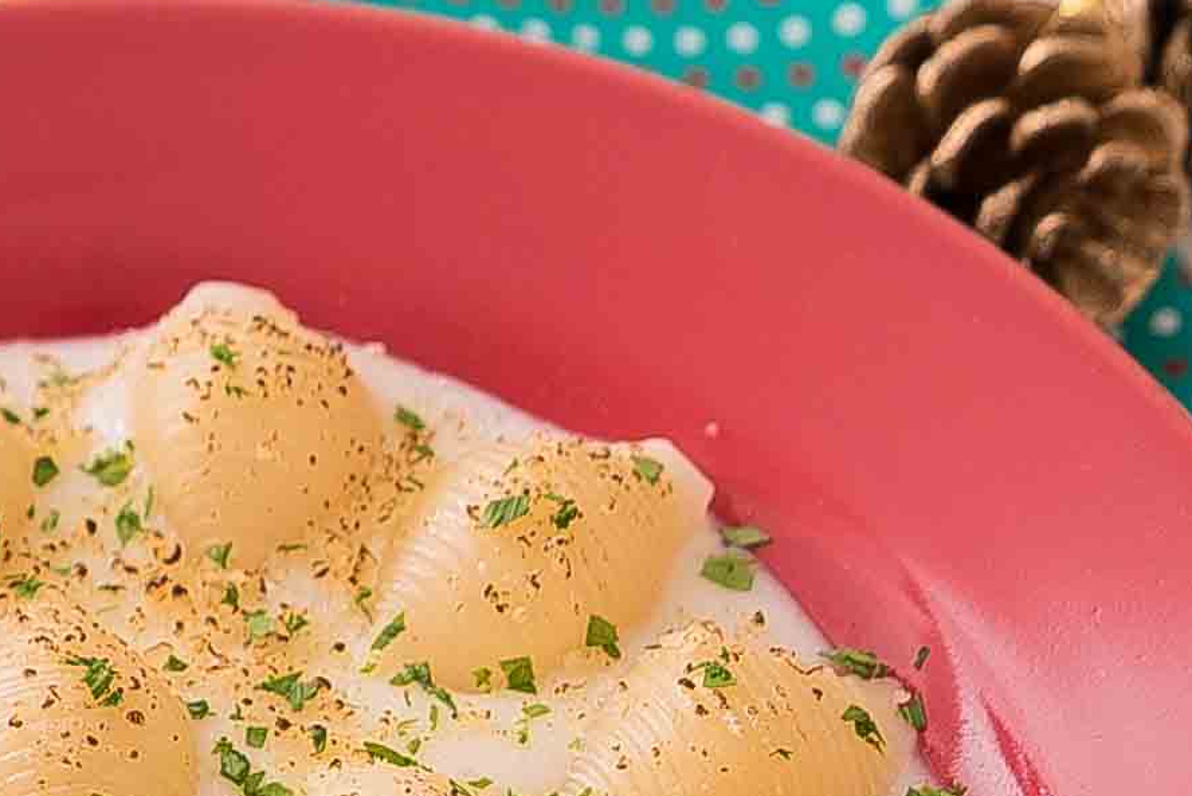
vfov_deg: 8.4
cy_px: 1047
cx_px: -283
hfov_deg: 12.3
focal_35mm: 162
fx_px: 5366
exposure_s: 1/25
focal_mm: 35
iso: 250
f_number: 4.5
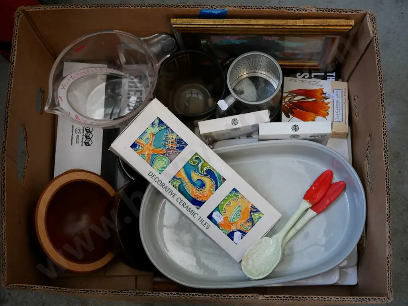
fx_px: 589
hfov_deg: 38.2
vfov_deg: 29.1
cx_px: 204
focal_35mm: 50
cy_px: 153
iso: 640
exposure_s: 1/60
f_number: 4.5
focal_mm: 25
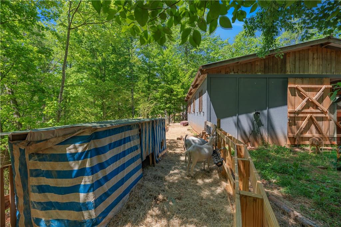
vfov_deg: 73.7
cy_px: 114
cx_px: 170
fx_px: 151
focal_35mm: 16
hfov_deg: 96.8
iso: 320
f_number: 8
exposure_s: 1/100
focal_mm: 16
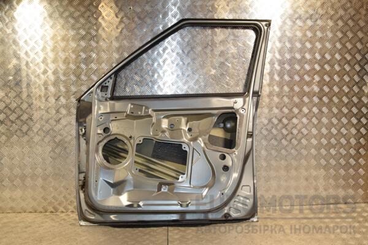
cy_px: 122
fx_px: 322
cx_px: 184
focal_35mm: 32
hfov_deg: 59.5
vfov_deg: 41.7
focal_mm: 21
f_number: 6.3
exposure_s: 1/200
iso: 800
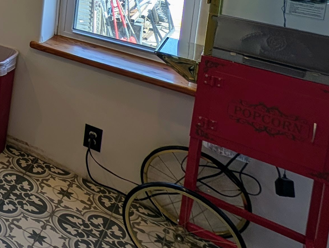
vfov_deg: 27.9
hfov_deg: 27.9
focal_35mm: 42
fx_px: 400
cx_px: -175
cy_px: -82
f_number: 1.95
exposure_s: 1/159
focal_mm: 2.23
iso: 41
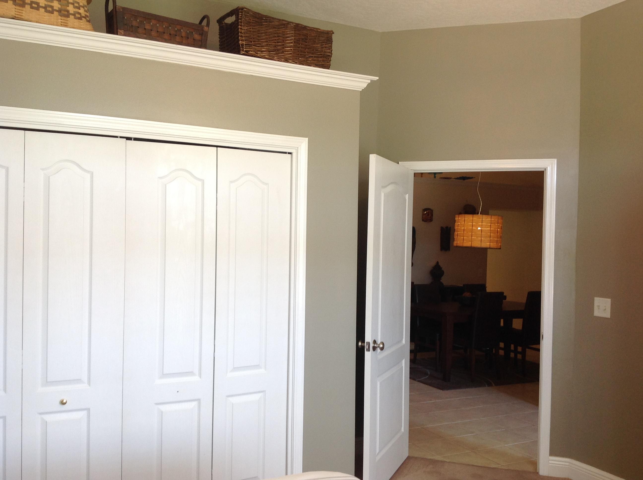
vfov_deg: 40.6
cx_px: 322
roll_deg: -1.0
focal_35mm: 35
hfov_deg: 52.7
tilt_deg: +0.8
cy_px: 240
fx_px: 649
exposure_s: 1/30
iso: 50
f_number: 2.4
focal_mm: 4.28
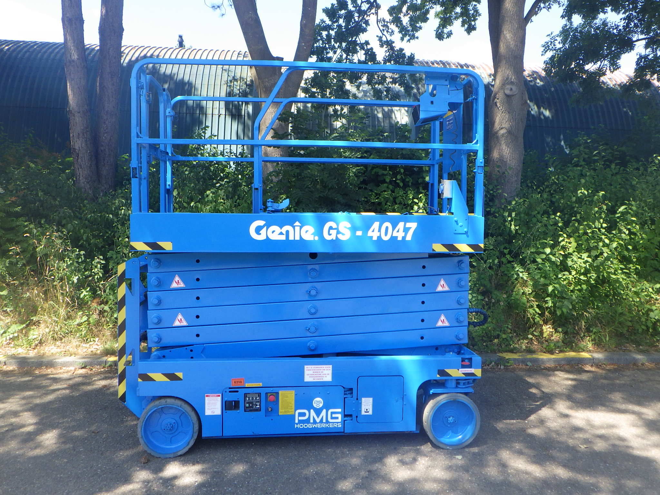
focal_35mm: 28
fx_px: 534
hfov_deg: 63.4
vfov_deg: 49.7
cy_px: 248
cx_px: 330
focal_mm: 5
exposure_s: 1/200
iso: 125
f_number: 4.2
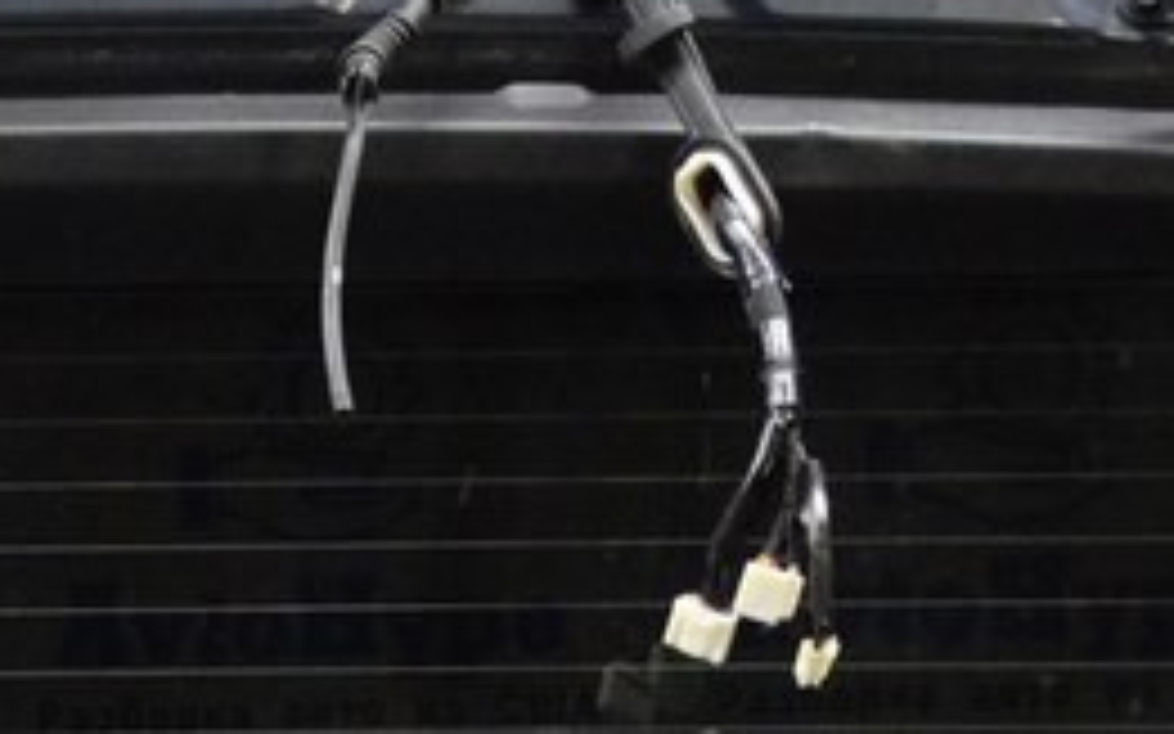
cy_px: 1295
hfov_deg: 18.8
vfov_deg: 11.3
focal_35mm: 108
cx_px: -9
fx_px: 3455
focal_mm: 18
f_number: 3.5
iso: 3200
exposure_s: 1/320
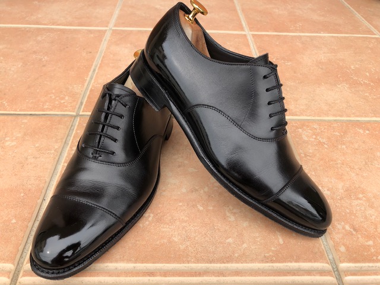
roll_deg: -3.1
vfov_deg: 49.7
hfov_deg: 63.4
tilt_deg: -41.4
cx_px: 190
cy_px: 142
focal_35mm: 28
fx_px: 307
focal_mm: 3.99
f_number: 1.8
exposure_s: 1/326
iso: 20
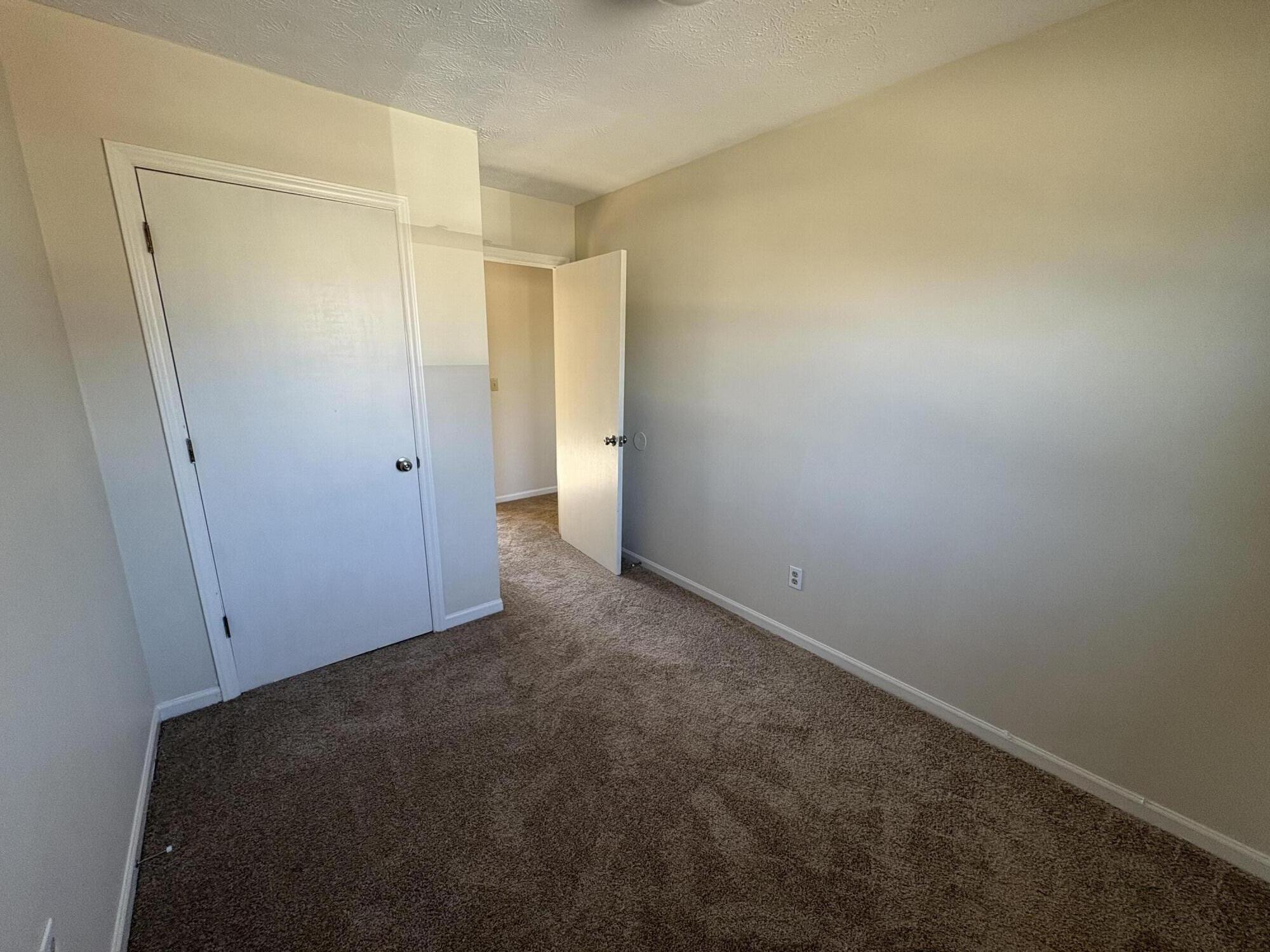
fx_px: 514
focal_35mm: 14
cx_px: 635
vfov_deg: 85.7
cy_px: 476
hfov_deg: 102.1
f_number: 2.2
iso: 125
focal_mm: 2.22
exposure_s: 1/99
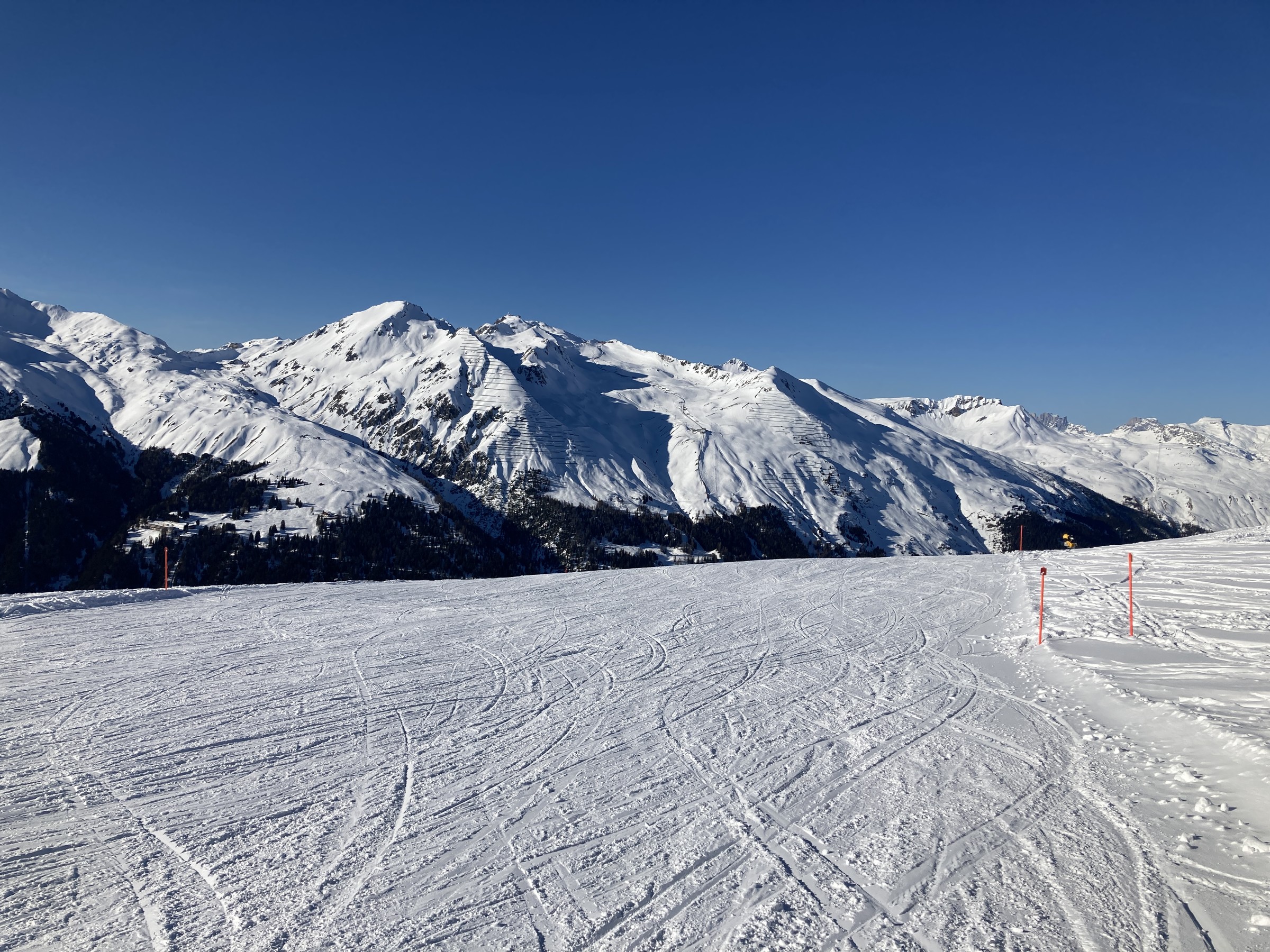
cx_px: 635
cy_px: 476
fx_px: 1027
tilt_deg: -2.6
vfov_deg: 49.7
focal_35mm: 28
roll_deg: -2.6
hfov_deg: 63.4
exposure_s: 1/6098
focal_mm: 3.99
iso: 25
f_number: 1.8
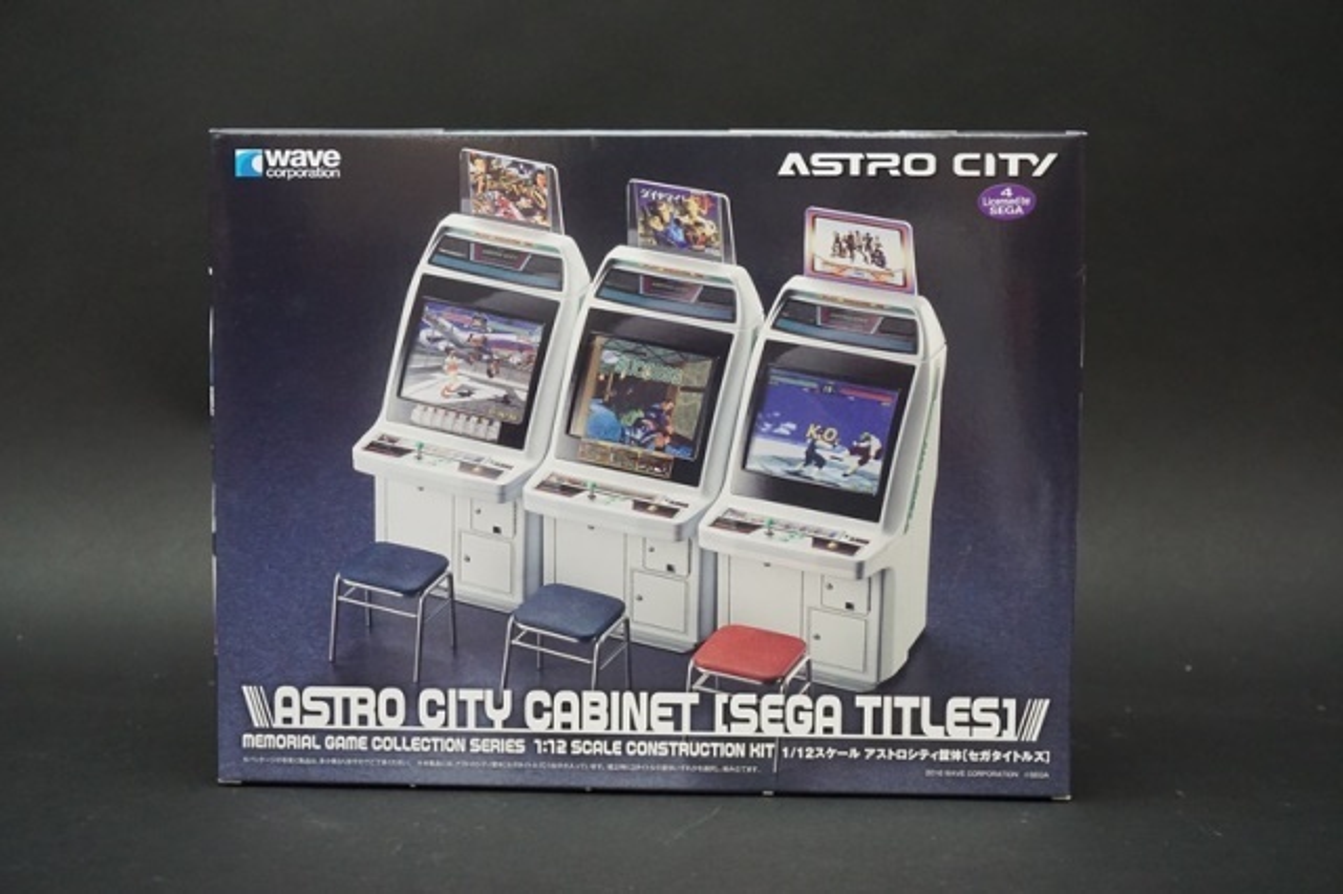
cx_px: 672
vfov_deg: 27.2
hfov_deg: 40.0
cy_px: 447
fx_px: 1846
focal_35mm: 50
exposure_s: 1/25
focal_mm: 33
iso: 3200
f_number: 7.1
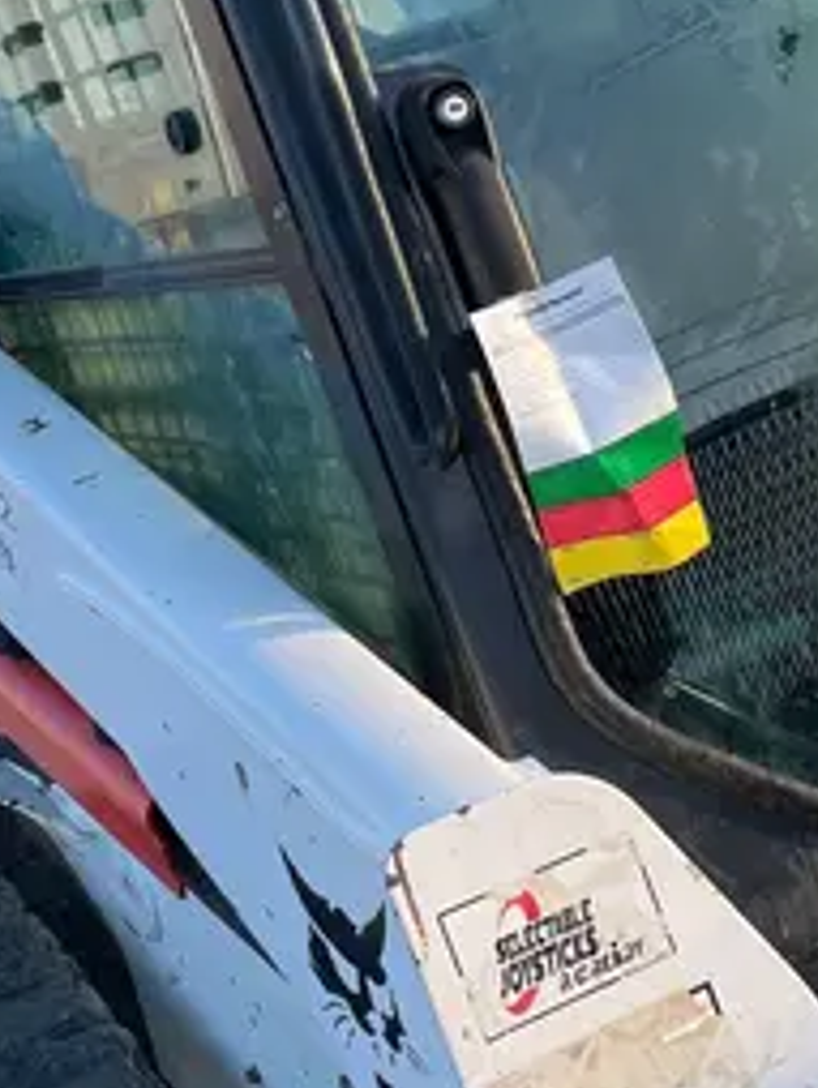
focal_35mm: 75
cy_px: 550
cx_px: 304
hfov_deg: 19.6
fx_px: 2359
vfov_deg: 26.0
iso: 32
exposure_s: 1/609
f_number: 1.6
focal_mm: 4.2
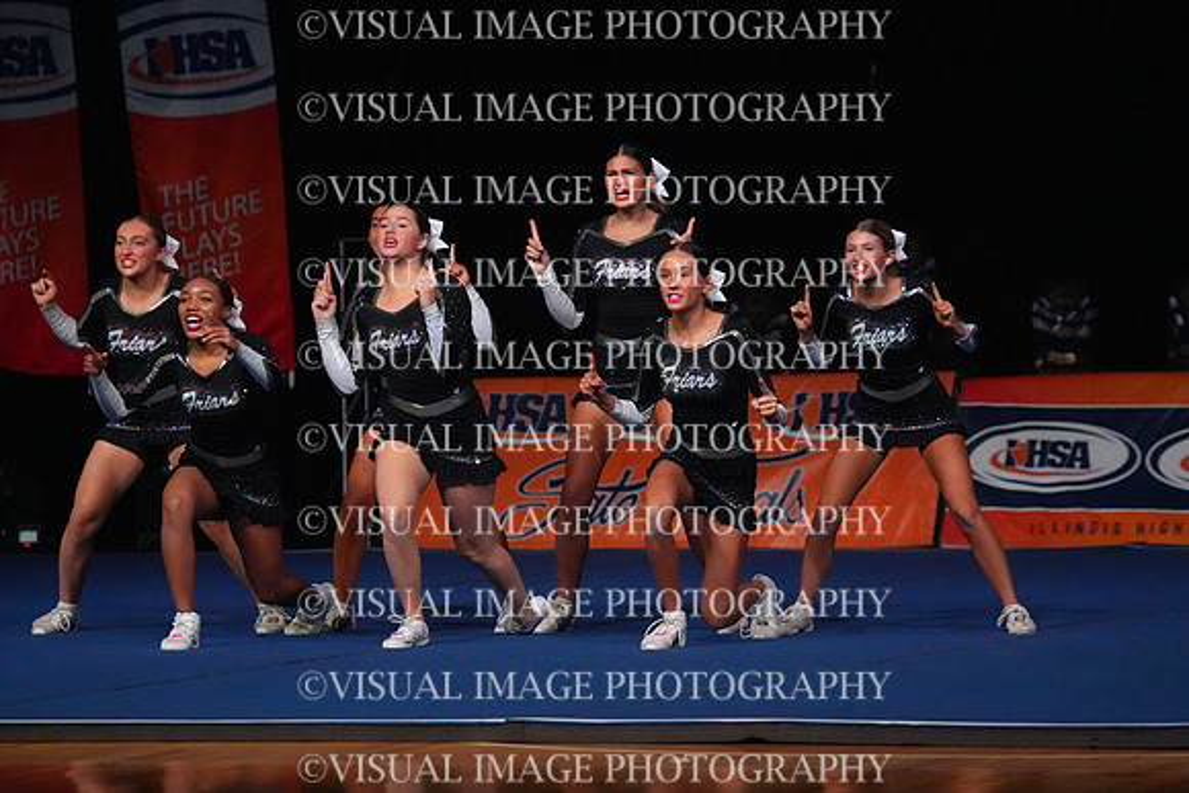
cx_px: 594
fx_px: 6607
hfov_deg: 10.3
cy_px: 396
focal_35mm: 200
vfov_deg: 6.9
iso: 16000
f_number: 5.6
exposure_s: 1/1250
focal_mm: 200
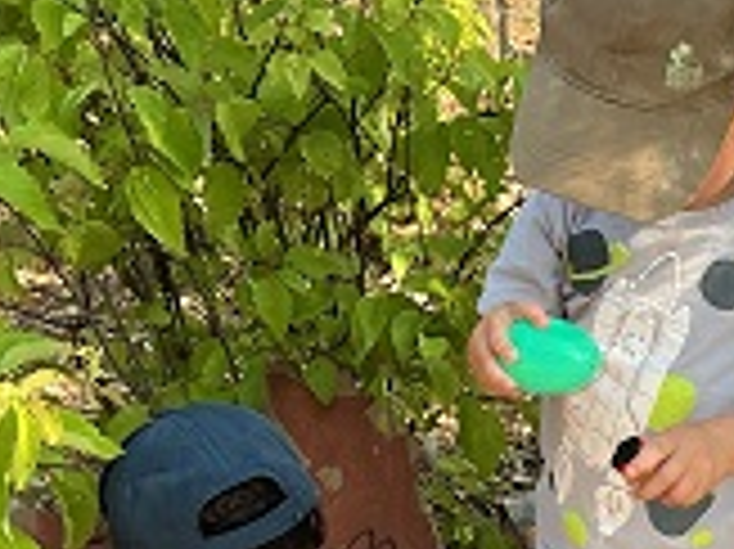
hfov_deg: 21.1
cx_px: 766
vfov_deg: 16.3
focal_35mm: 89
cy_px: 533
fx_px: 1886
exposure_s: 1/482
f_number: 1.8
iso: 25
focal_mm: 3
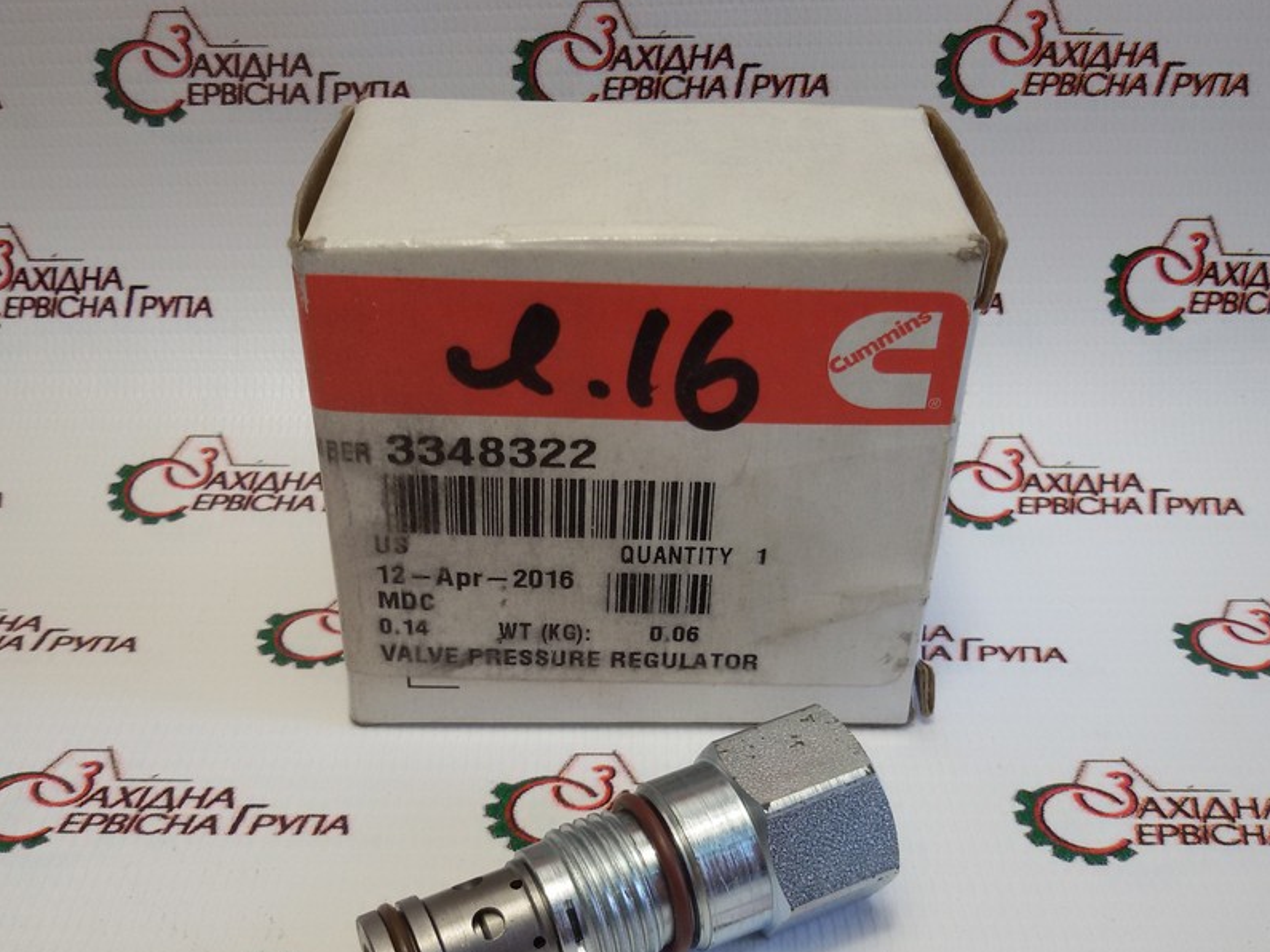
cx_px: 591
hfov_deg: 47.8
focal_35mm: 39
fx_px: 1431
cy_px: 591
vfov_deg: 36.6
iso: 50
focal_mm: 2.93
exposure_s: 1/100
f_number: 2.4
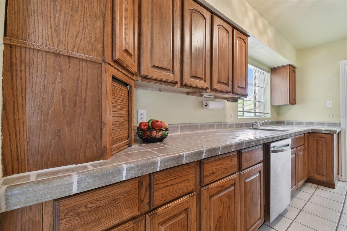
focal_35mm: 15
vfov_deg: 77.3
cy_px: 116
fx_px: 145
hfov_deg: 100.4
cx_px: 174
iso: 100
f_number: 6.3
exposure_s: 1.3
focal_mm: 10
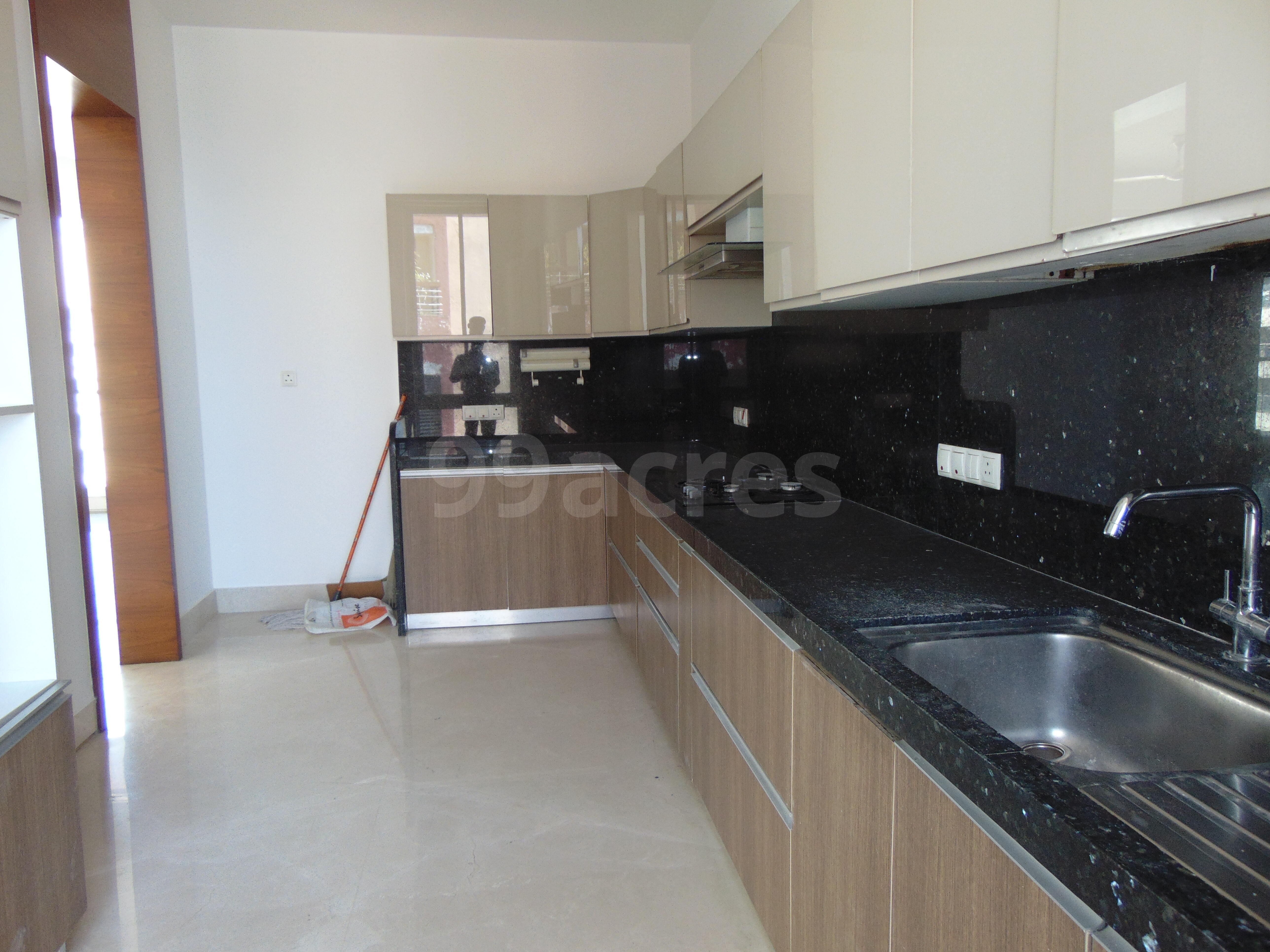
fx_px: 917
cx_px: 635
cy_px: 476
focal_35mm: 25
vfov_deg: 54.9
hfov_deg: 69.4
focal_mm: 4.5
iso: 100
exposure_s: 1/30
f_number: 3
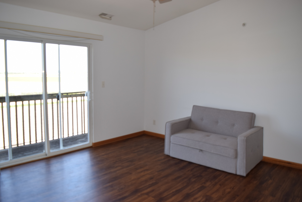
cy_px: 101
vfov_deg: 47.9
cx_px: 151
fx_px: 226
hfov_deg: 67.4
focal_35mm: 27
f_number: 5.6
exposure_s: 1/125
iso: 250
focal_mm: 18
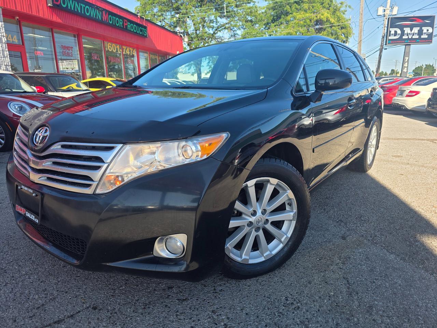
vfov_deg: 58.9
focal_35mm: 23
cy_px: 164
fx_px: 290
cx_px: 218
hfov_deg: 73.9
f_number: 1.7
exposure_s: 1/1834
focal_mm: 6.3
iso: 80
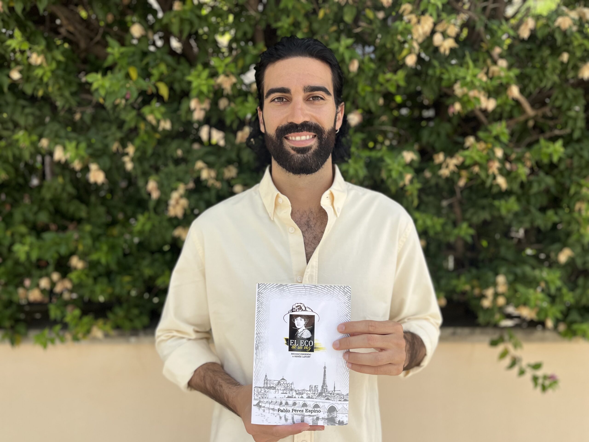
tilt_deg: -4.4
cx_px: 294
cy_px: 221
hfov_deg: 67.3
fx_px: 442
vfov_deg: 53.1
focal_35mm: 26
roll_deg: +0.4
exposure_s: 1/1776
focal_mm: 5.1
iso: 50
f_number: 1.6
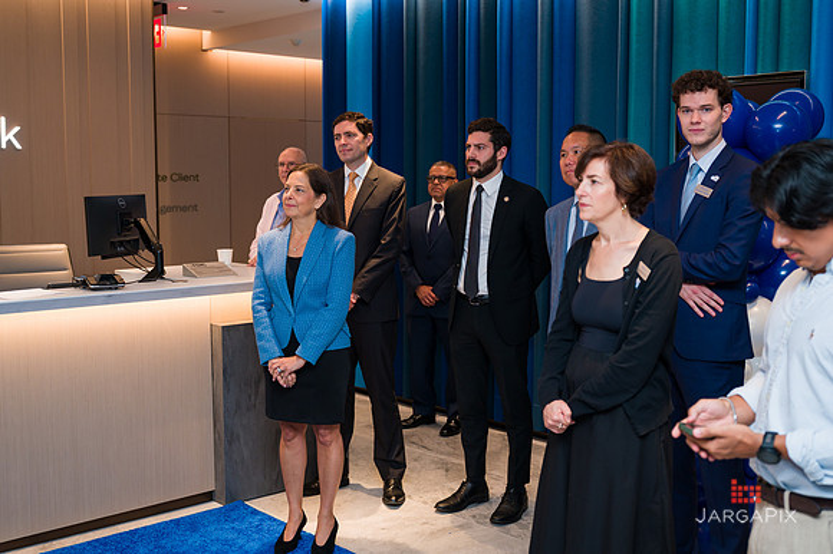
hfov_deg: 46.4
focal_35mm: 42
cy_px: 268
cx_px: 403
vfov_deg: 31.8
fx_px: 972
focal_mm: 39
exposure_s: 1/200
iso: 400
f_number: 3.5
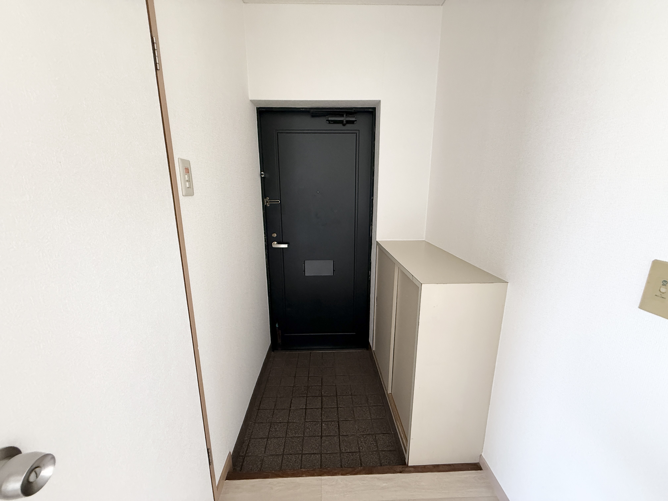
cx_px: 334
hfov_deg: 102.1
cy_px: 250
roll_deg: -0.1
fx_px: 270
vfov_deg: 85.7
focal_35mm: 14
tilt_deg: -12.5
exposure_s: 1/60
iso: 400
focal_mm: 2.22
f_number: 2.2
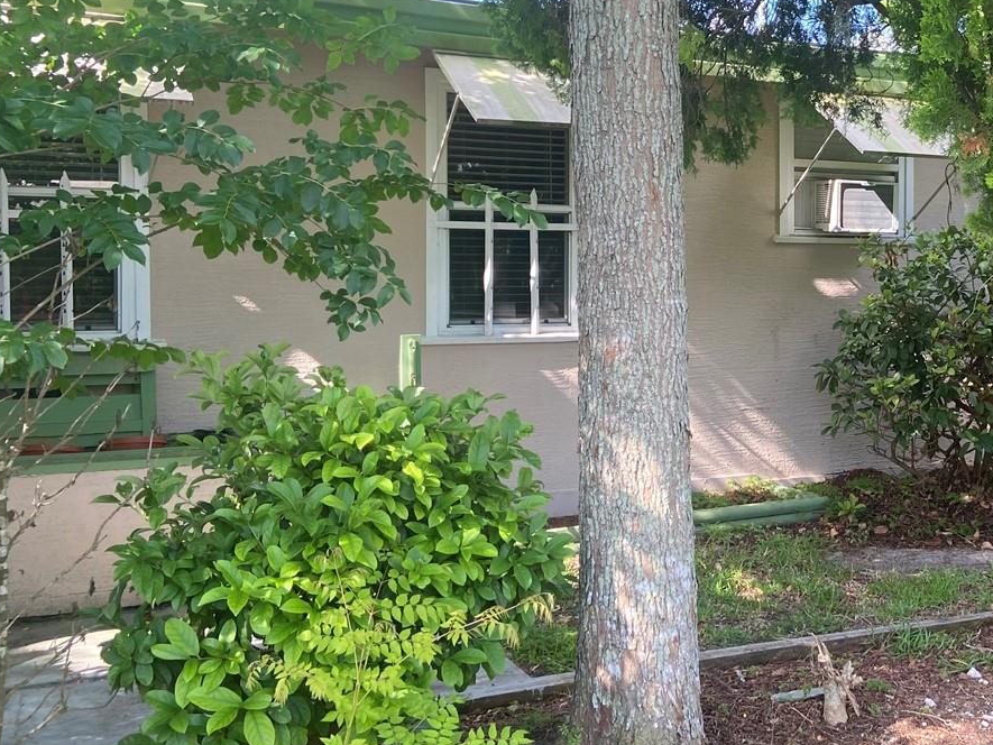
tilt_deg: +0.5
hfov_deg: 37.9
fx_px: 1348
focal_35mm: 47
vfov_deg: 30.8
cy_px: 318
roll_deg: +0.2
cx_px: 885
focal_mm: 4.25
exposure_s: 1/191
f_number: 1.8
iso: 32
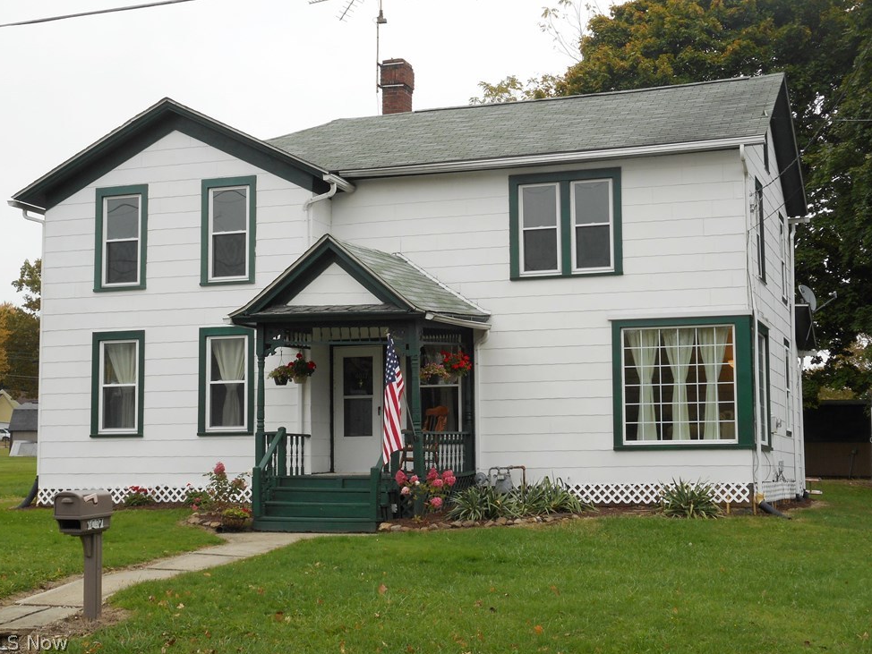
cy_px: 314
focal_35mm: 62
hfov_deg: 31.2
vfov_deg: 23.7
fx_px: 1562
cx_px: 433
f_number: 5.1
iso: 80
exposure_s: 1/100
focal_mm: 10.5
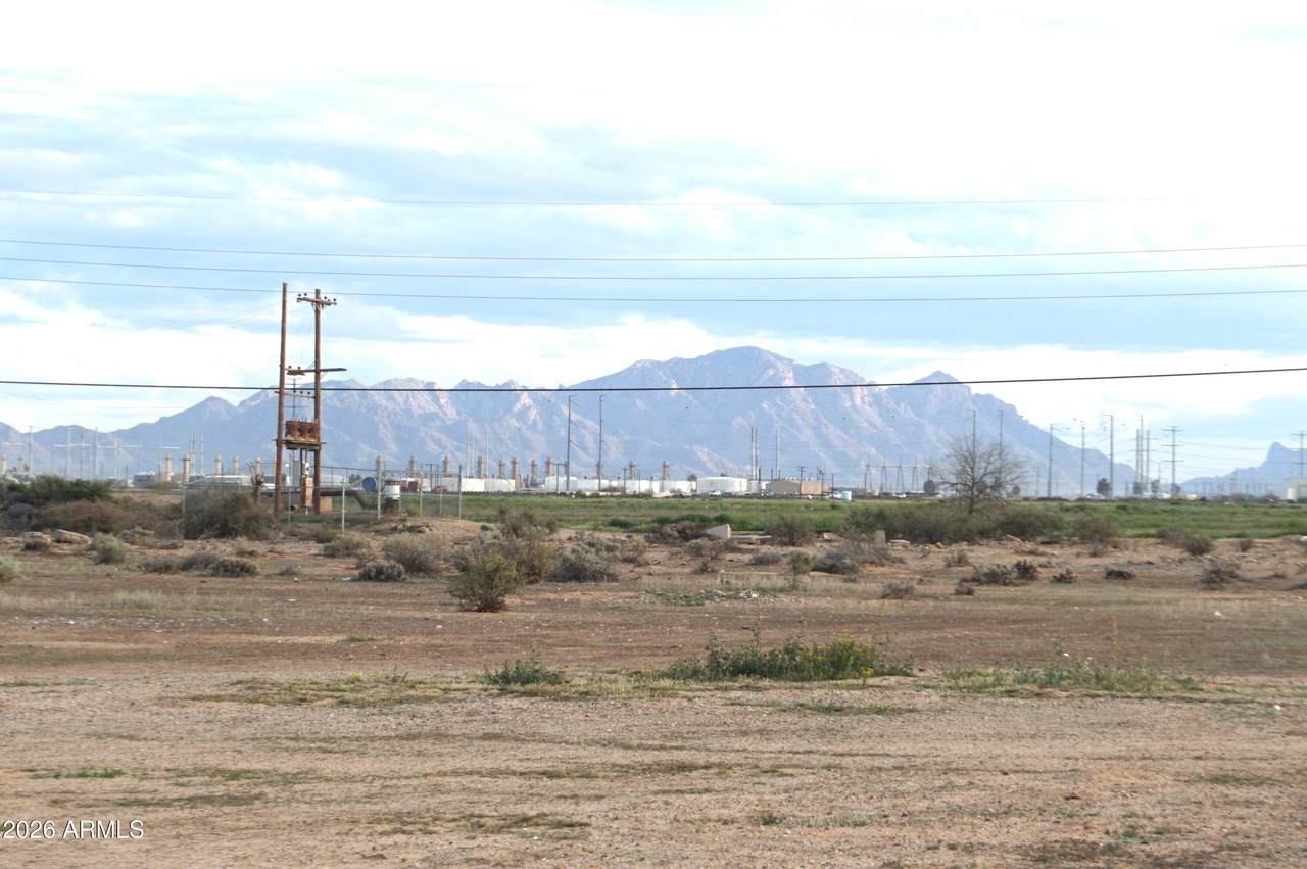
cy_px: 434
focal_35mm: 75
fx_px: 2720
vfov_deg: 18.1
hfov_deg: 27.0
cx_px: 654
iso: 100
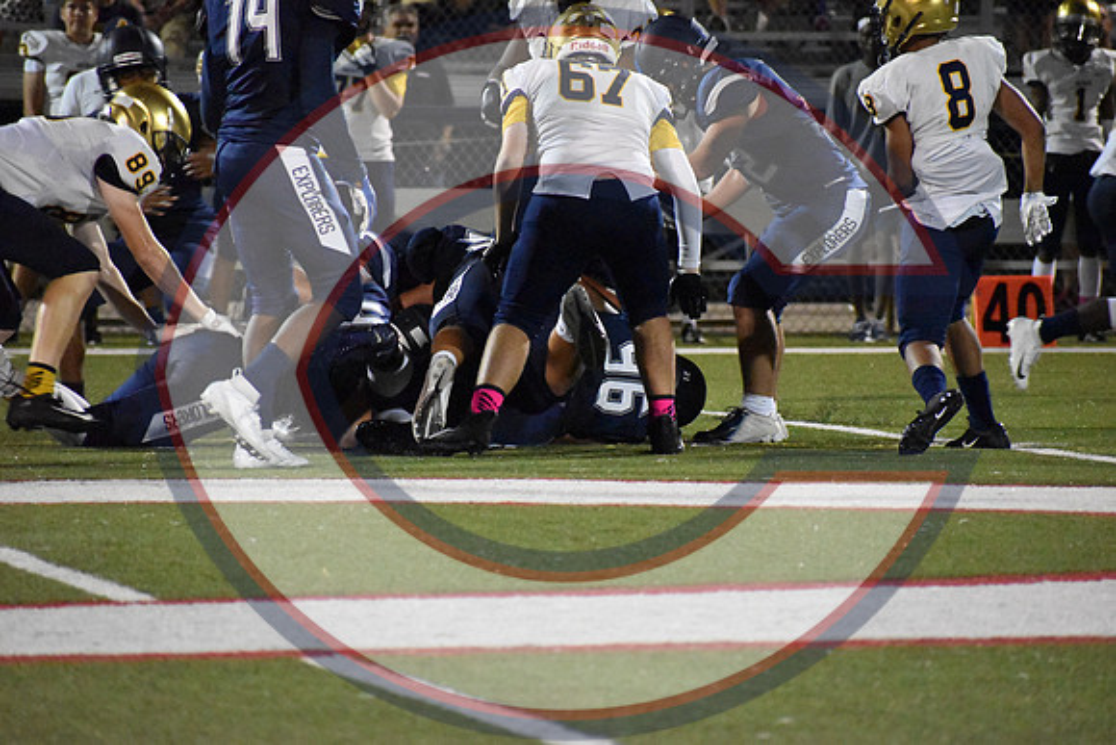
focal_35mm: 345
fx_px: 10697
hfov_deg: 6.0
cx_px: 558
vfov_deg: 4.0
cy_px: 372
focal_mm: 230
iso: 12800
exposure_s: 1/320
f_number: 5.6
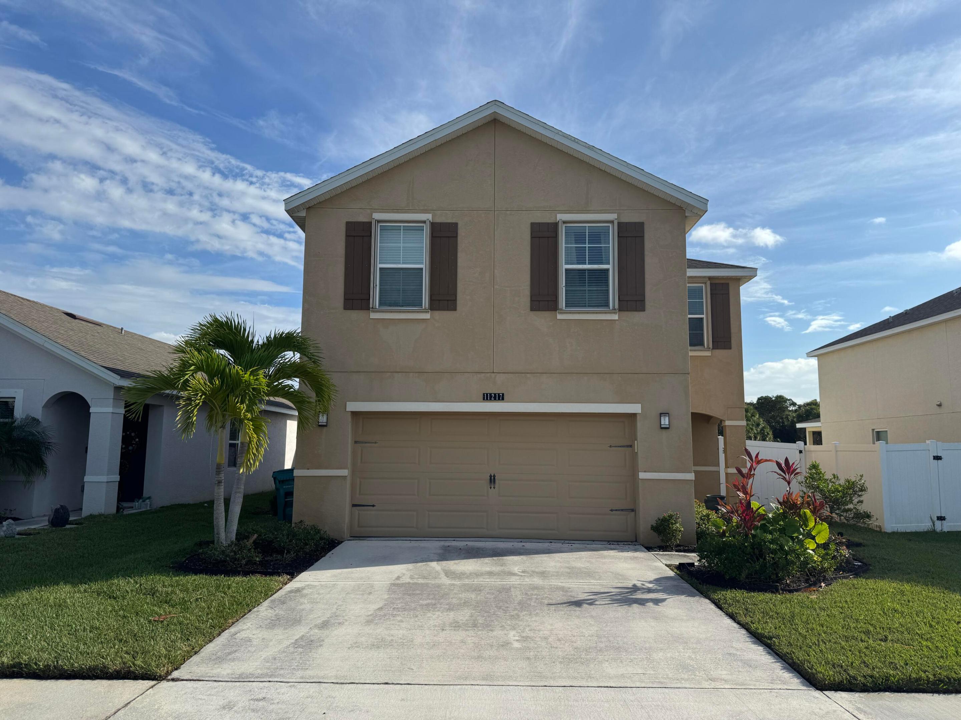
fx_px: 666
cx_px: 480
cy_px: 360
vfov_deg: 56.8
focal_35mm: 24
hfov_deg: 71.6
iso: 80
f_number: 1.78
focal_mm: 6.76
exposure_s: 1/5814
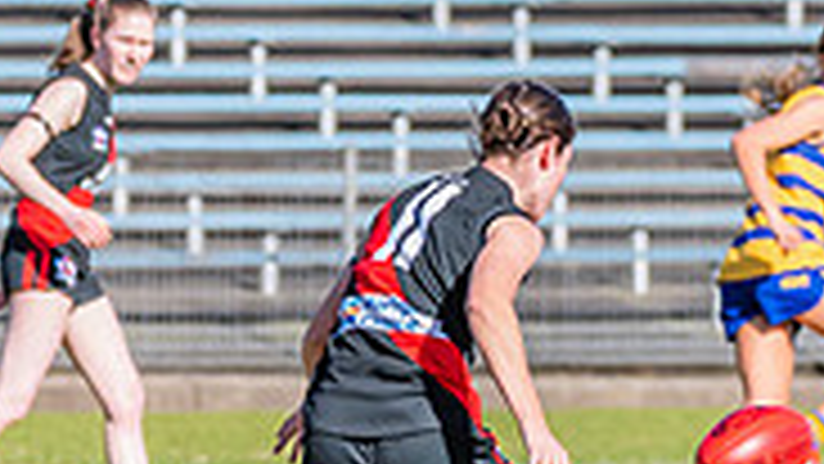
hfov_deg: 1.7
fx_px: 26988
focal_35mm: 1235
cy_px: 350
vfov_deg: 1.0
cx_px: 585
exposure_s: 1/1600
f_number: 9
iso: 800
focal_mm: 260
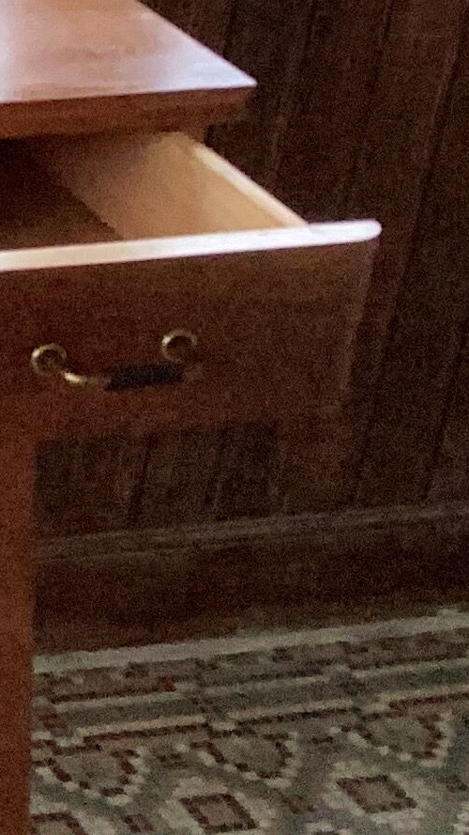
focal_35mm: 124
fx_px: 2742
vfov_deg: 17.3
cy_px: 285
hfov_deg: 8.8
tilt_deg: -26.7
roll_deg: -2.5
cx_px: -669
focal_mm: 3.3
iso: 320
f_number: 2.4
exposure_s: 1/33
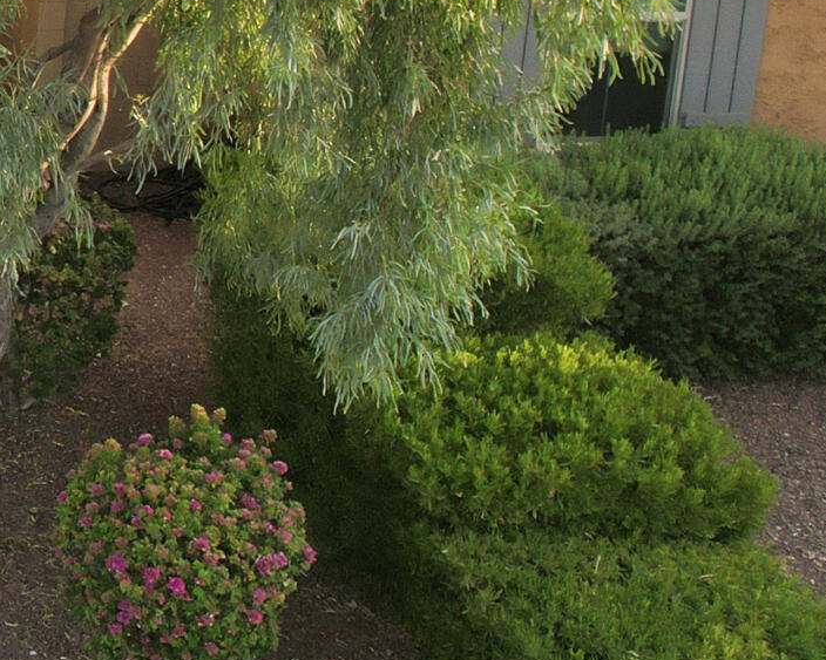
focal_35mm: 88
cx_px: -757
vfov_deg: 16.5
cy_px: -196
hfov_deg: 17.0
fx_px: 2151
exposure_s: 1/400
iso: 100
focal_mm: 8.4
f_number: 2.8
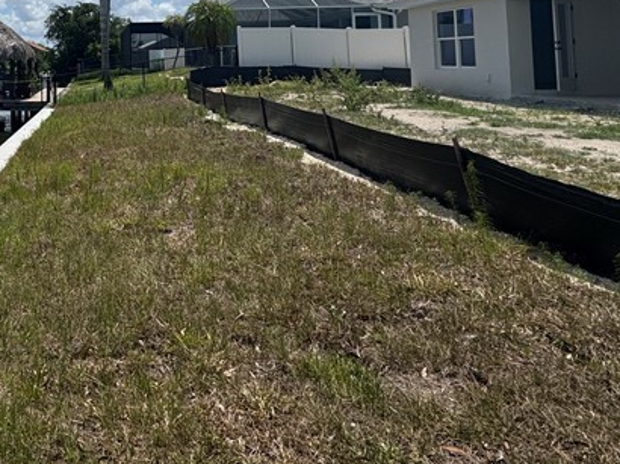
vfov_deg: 37.3
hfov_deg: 43.9
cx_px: -18
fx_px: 627
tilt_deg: +2.9
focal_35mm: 35
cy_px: 26
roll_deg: -0.1
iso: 40
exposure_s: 1/3906
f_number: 2.2
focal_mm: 2.22
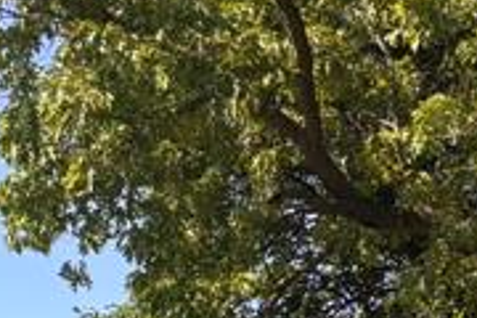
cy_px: 935
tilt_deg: -6.6
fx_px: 2040
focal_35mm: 154
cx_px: 644
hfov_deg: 12.8
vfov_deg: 7.8
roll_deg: +0.1
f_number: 1.6
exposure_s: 1/1362
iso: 50
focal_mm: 5.96
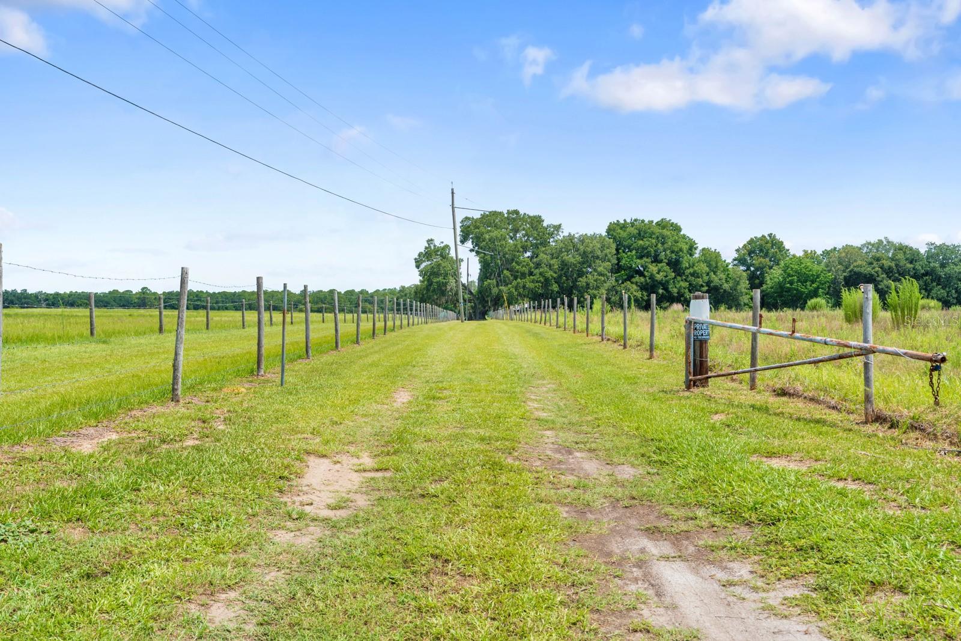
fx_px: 881
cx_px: 480
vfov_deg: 40.0
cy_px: 320
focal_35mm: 33
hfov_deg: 57.2
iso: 200
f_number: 8
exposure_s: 1/500
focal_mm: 33
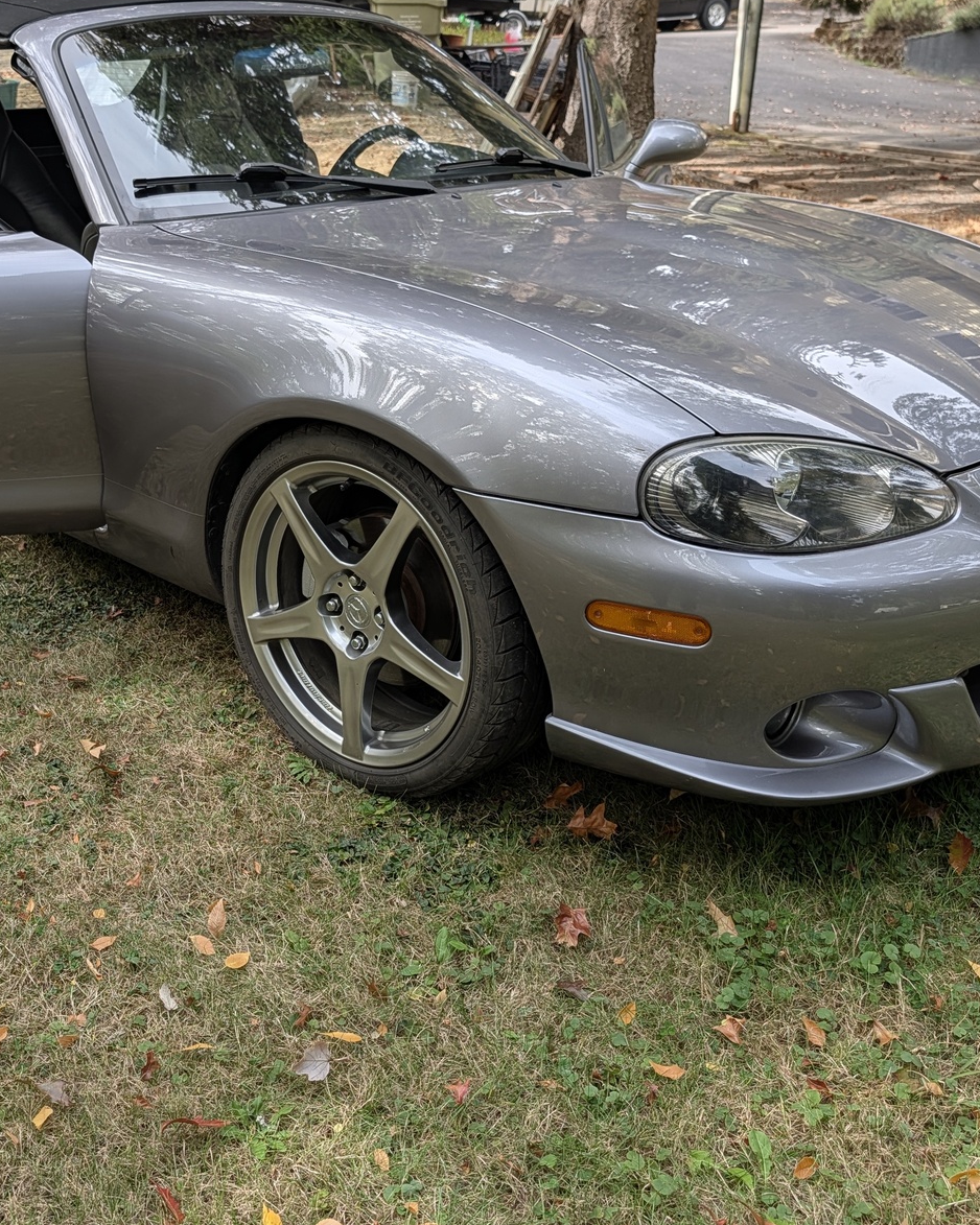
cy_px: 546
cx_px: 334
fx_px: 1306
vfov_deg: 50.2
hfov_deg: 40.7
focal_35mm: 36
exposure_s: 1/255
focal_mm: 6.9
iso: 24
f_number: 1.68
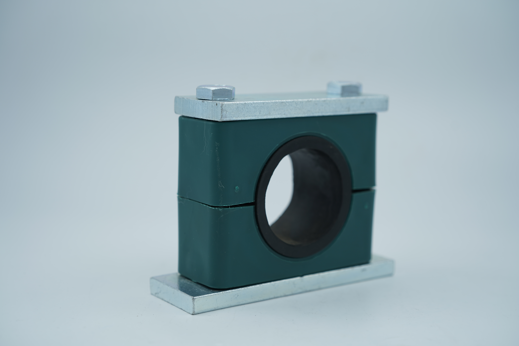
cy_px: 173
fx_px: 793
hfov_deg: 36.2
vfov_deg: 24.6
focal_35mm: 55
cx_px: 260
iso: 100
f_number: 4
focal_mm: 55
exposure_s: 1/200
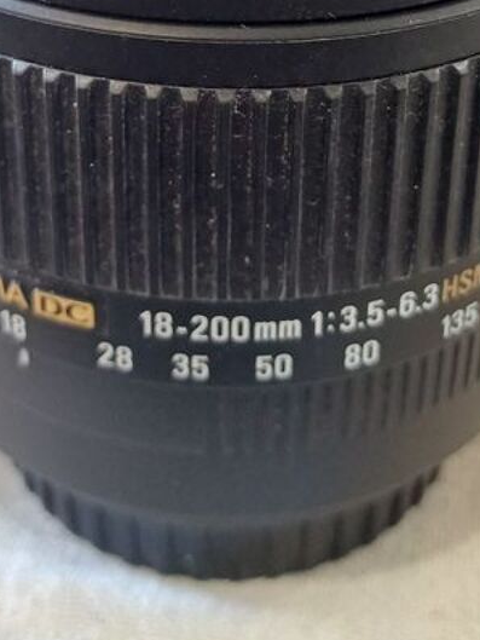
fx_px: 1164
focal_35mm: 63
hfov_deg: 23.3
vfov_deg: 27.2
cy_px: -123
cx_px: 231
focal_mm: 4.65
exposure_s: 1/33.3
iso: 400
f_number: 1.8
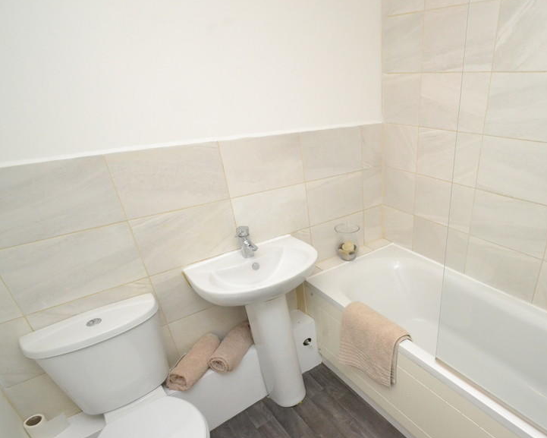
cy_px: 255
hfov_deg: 77.1
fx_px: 324
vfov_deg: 67.7
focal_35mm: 20
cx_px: 376
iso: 3200
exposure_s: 1/60
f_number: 10
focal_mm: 10
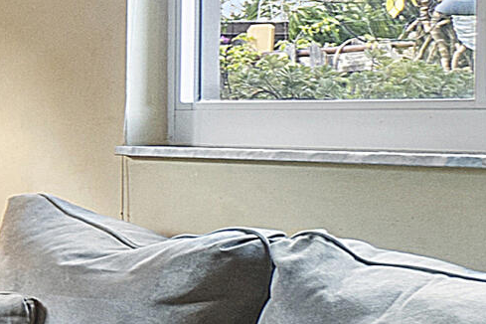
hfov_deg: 12.5
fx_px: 1242
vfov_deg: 14.9
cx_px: -866
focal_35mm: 92
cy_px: 126
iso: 250
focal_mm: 10
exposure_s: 1/2
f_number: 10
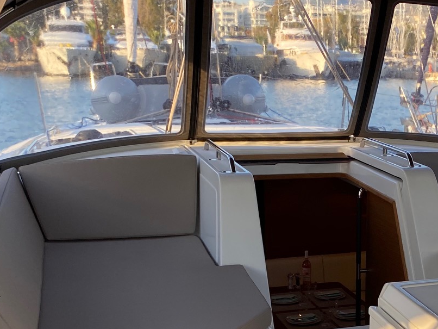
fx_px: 823
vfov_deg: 22.2
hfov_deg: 28.8
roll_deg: -1.4
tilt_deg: -15.5
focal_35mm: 65
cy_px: 279
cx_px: 385
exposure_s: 1/565
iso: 32
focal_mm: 4.25
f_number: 1.8
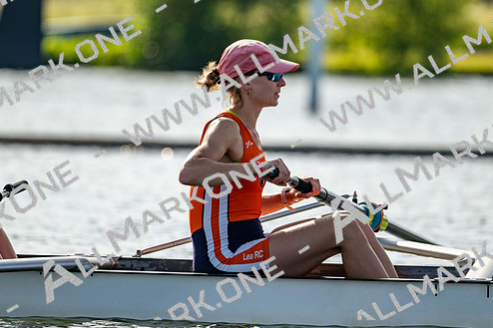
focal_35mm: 470
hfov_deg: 4.4
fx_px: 6434
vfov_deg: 2.9
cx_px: 246
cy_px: 149
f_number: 4.5
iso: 500
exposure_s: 1/3200
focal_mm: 400
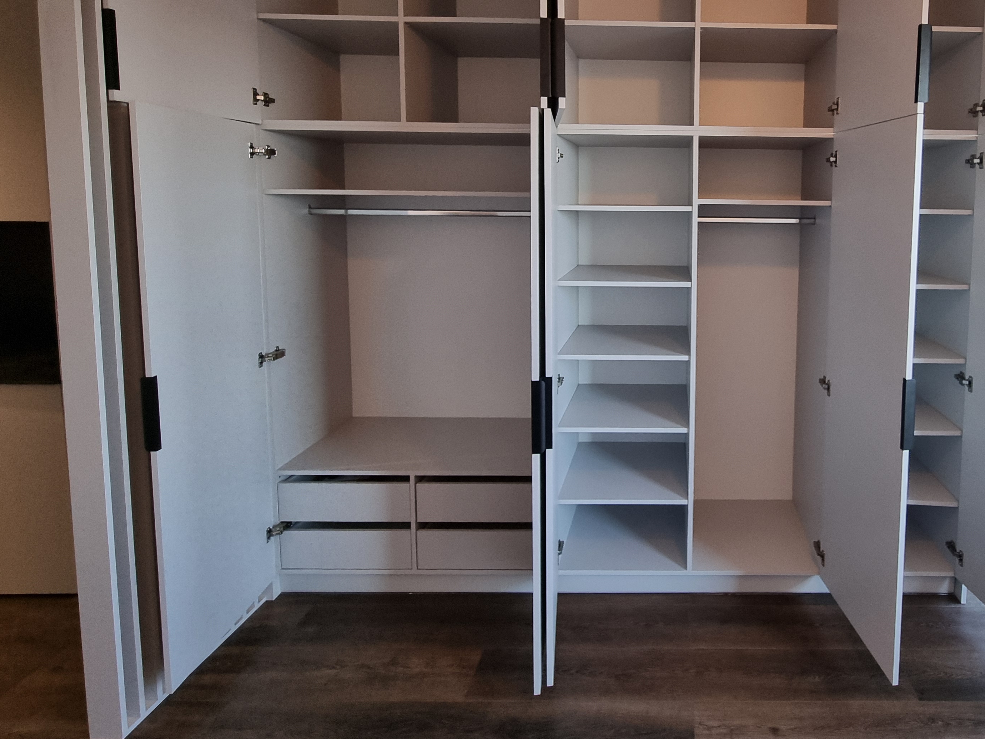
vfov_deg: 66.5
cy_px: 236
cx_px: 666
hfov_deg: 81.5
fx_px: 541
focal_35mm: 19
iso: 125
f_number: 2.2
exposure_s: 1/50
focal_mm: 2.2
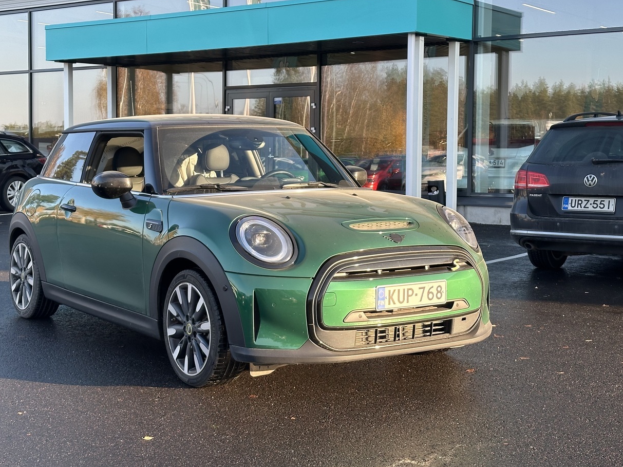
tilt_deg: -2.1
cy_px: 197
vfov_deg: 25.6
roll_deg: +0.0
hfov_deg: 33.7
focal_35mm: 57
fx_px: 1026
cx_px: 259
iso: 64
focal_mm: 6.86
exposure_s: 1/608
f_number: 1.78
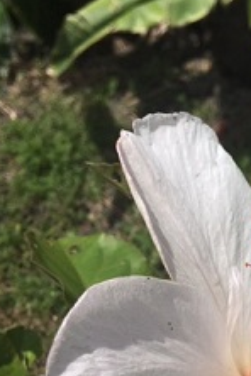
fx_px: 638
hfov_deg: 21.1
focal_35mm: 61
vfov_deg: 32.1
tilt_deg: -64.7
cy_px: 295
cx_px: 280
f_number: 2.2
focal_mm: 4.15
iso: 25
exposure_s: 1/3846
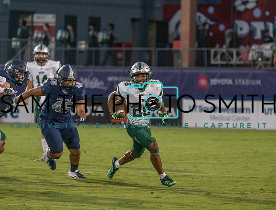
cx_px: 141
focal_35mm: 318
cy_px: 105
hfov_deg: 6.2
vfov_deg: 4.7
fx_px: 2543
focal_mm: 291
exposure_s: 1/1000
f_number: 5.6
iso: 8000
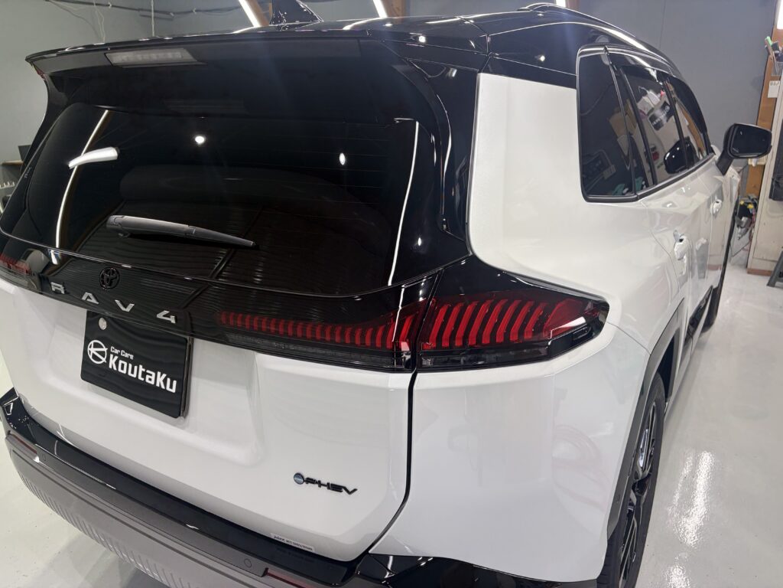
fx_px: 588
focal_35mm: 26
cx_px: 392
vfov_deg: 53.1
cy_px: 294
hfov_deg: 67.3
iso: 40
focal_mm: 5.96
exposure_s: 1/120
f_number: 1.6
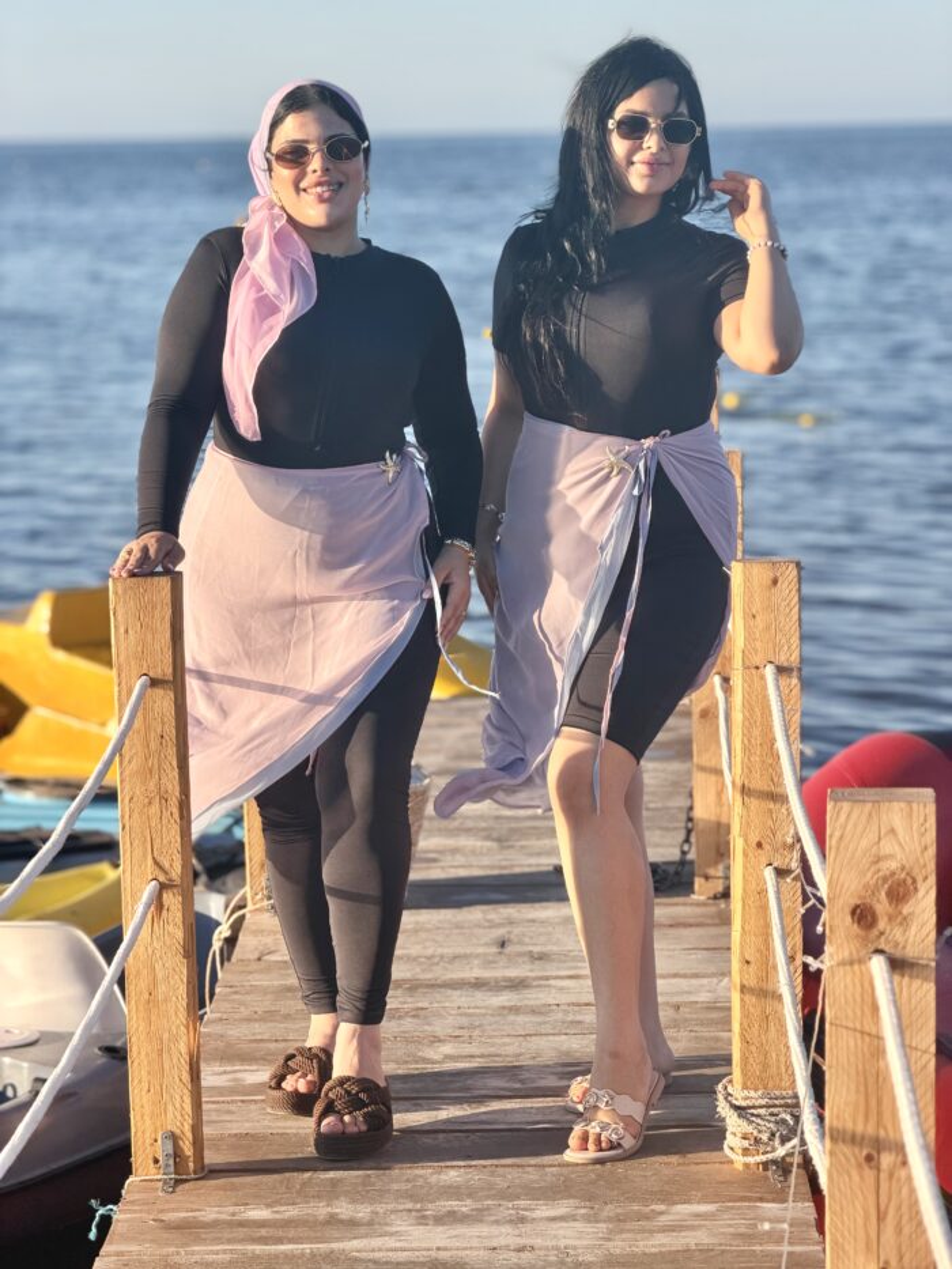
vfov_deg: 19.6
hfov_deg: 14.8
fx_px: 3666
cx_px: 476
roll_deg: +0.4
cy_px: 634
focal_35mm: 100
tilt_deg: -6.1
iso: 50
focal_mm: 16.89
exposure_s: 1/596
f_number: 2.8
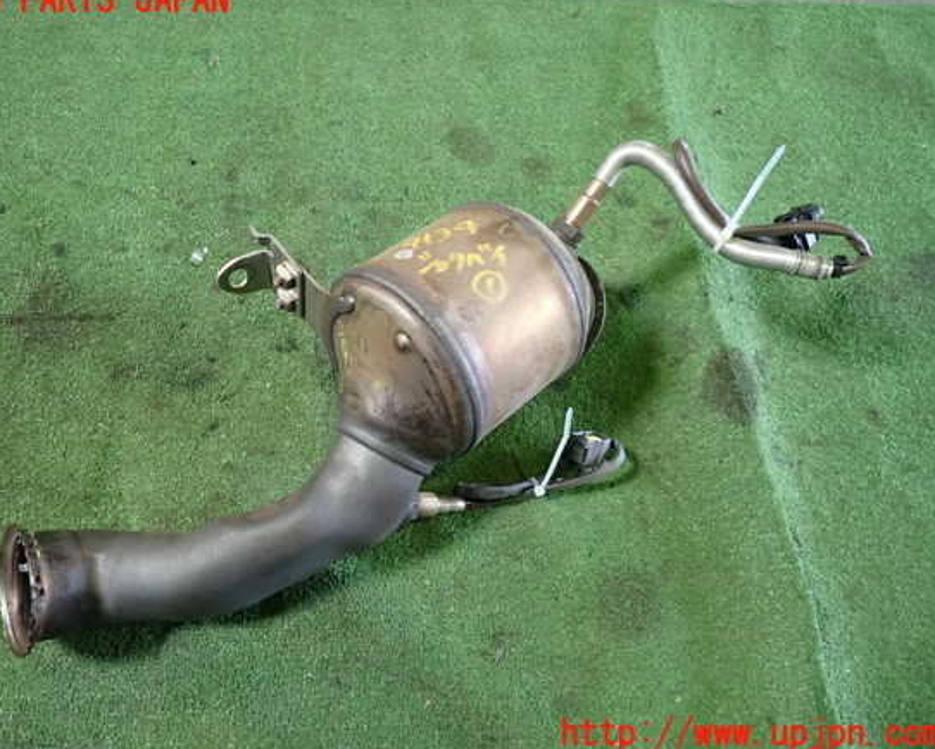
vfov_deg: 53.2
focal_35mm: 27
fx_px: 747
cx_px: 433
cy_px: 368
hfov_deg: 64.0
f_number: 2
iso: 320
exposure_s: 1/30
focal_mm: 4.5
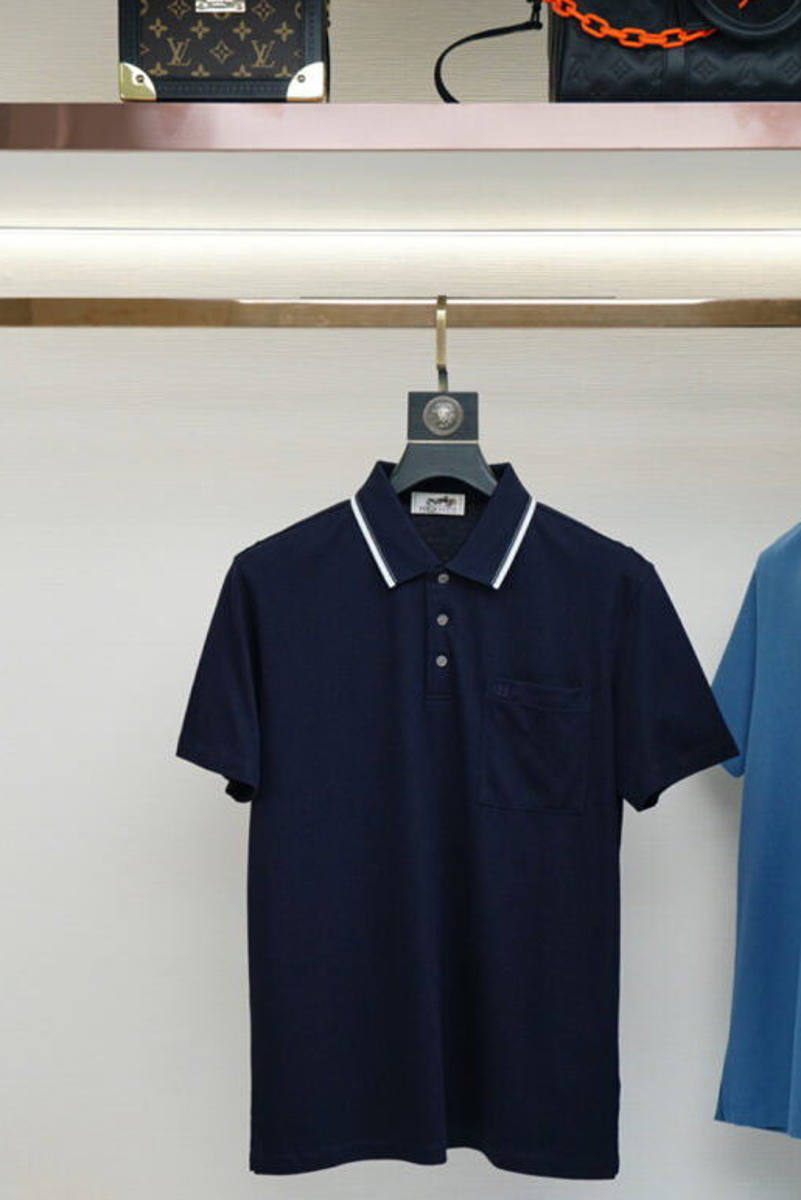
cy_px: 765
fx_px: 1923
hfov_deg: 23.5
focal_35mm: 58
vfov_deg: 34.5
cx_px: 435
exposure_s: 1/250
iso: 320
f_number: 4
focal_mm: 29
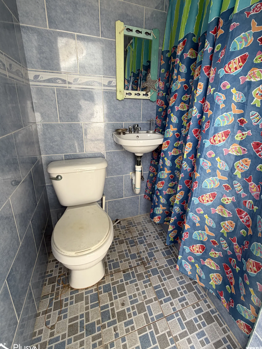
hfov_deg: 78.0
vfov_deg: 94.1
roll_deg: -2.4
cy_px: 155
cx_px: 141
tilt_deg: -16.9
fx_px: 161
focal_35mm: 16
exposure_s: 1/168
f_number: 2.2
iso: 64
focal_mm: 2.22
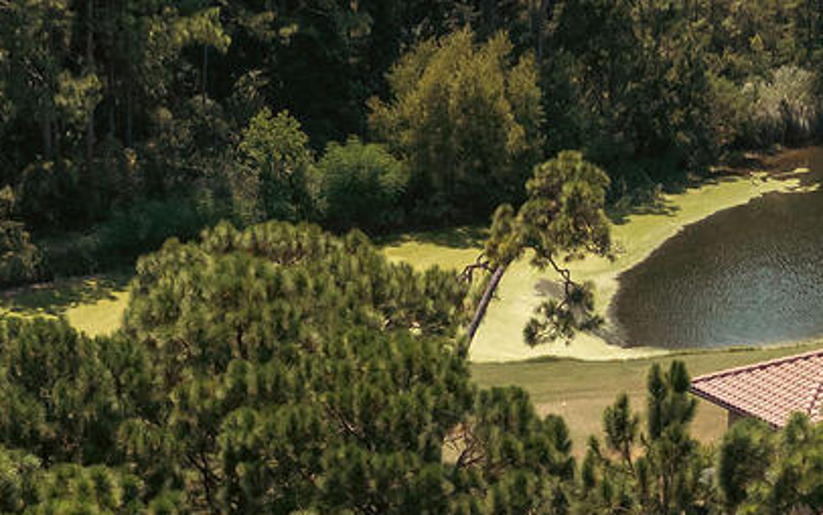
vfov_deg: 8.2
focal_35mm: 144
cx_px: 505
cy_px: 1367
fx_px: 3231
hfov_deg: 14.5
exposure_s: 1/80
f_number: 3.5
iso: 100
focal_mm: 10.26
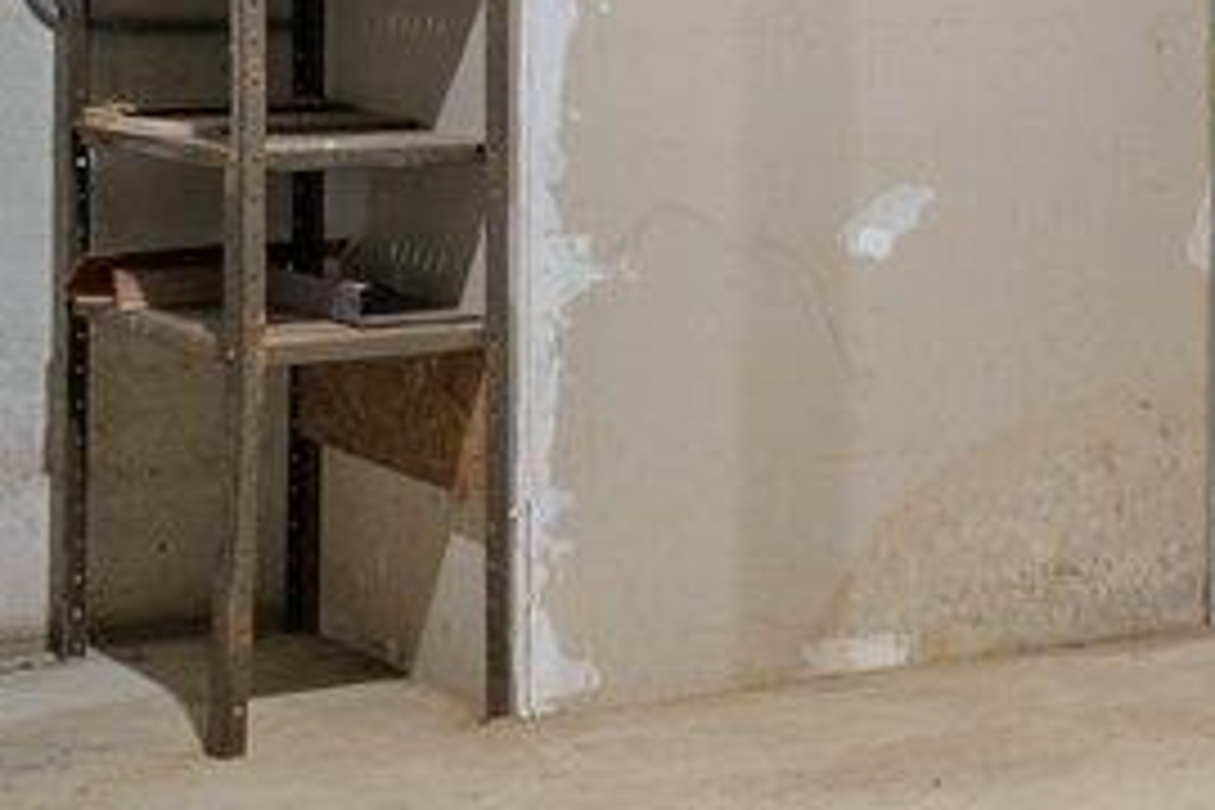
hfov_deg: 13.7
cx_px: 2920
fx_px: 3577
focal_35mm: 106
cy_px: -7
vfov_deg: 12.8
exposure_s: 1.6
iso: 100
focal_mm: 14
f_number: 8
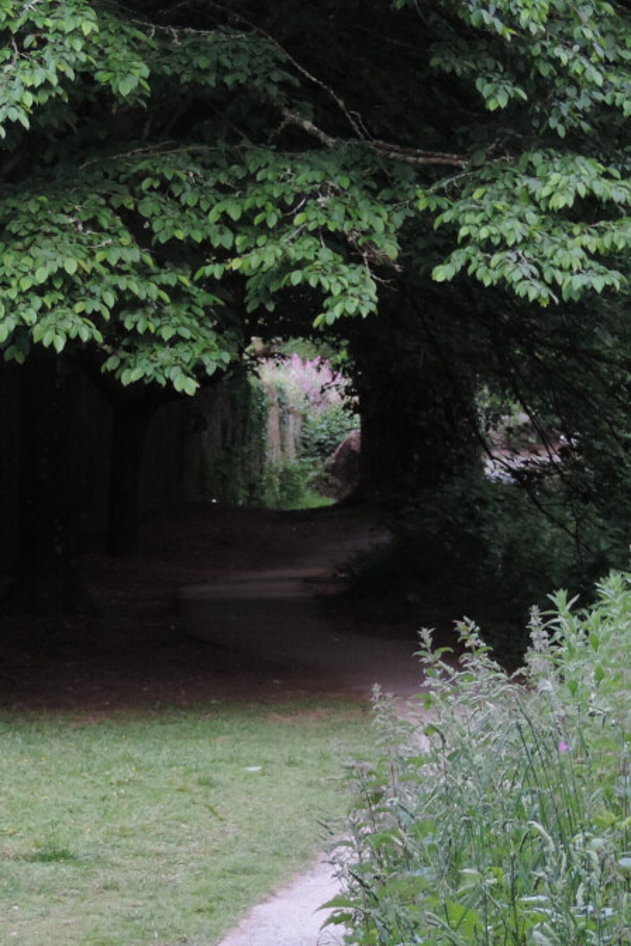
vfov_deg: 10.5
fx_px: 5126
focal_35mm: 195
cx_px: 256
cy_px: 497
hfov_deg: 7.0
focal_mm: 18.7
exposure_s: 1/30
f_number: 4.2
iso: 400
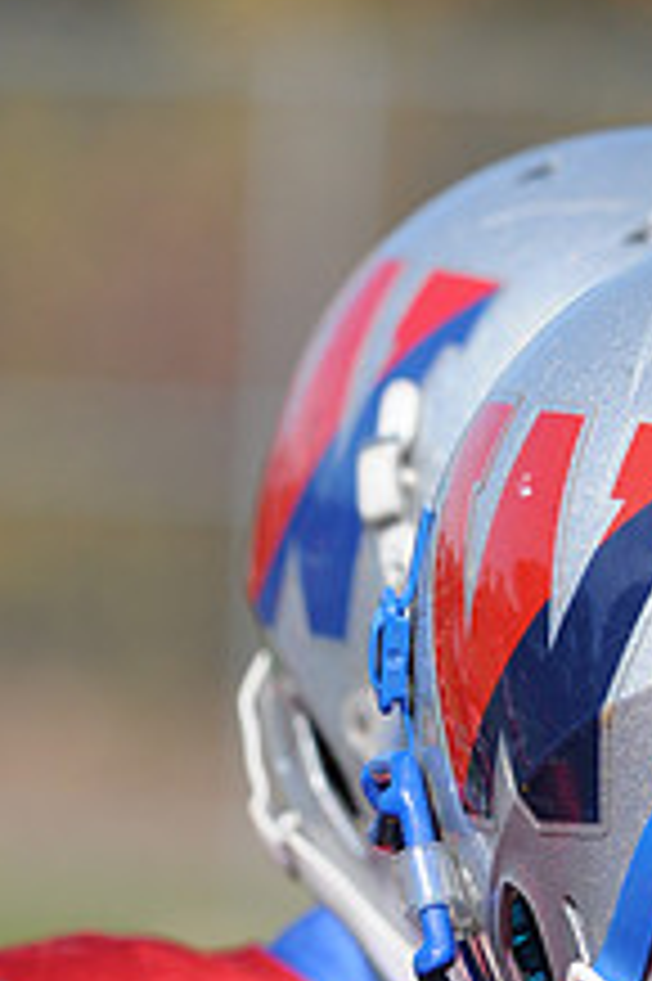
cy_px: 1233
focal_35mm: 1196
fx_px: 32541
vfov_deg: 1.7
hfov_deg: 1.1
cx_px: 717
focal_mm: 300
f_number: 8
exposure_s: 1/500
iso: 200
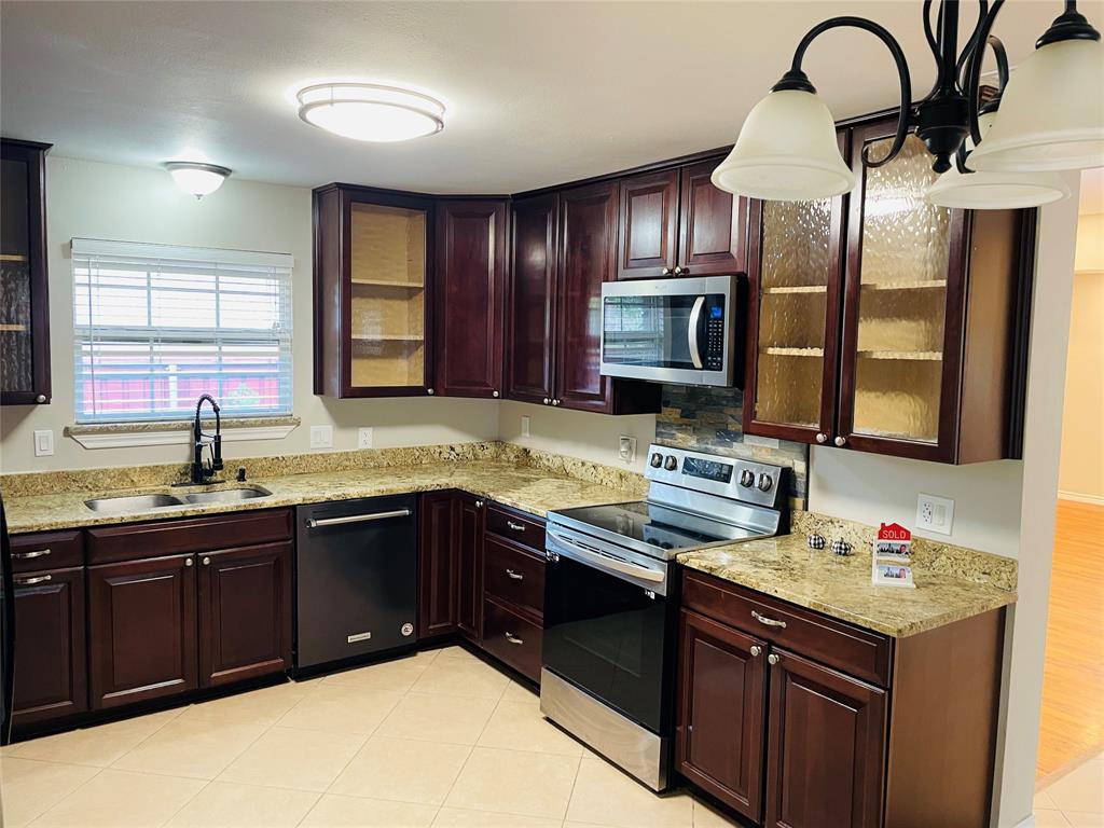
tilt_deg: -2.7
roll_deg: -1.6
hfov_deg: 67.3
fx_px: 829
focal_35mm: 26
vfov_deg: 53.1
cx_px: 552
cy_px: 414
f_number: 1.6
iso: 250
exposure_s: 1/60
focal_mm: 4.2
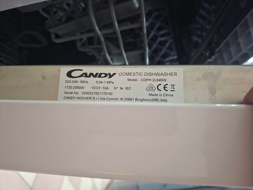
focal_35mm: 23
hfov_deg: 73.9
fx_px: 168
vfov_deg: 58.9
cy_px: 95
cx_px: 126
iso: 320
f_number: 1.8
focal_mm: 5.54
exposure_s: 1/33
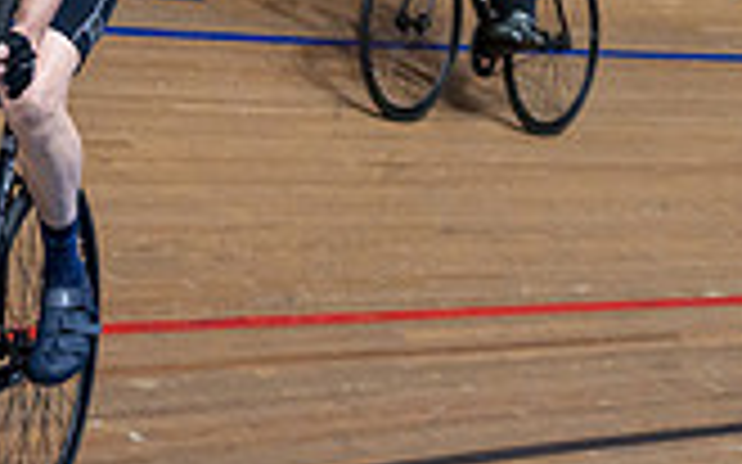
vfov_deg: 6.8
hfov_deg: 10.8
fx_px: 3901
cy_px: -56
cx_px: 18
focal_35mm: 193
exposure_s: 1/1000
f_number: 2.8
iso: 2500
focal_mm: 54
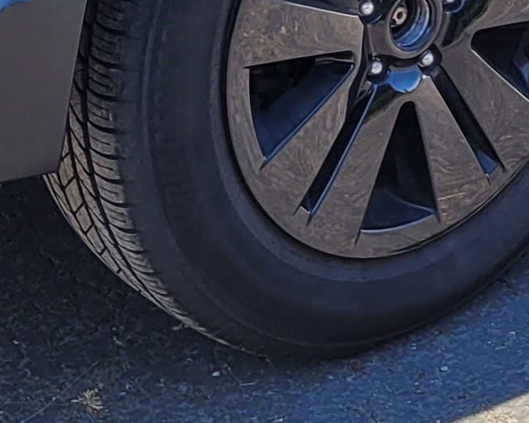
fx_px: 2473
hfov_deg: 12.2
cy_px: -540
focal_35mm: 158
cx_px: 436
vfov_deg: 9.0
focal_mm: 5.4
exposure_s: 1/696
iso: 40
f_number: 1.8
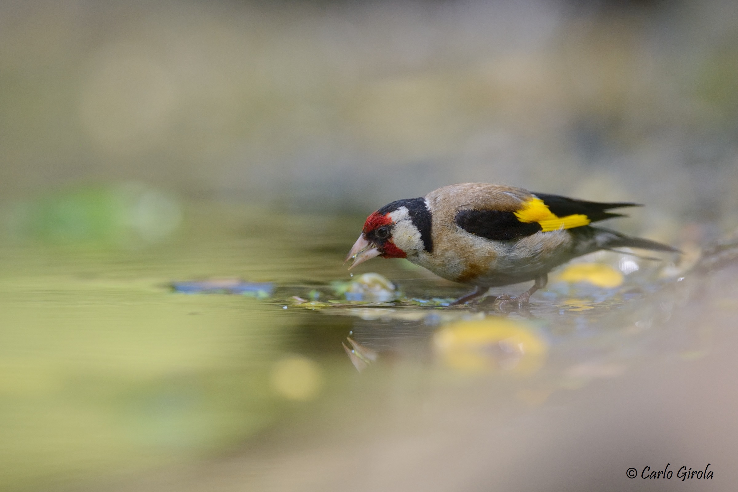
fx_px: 12299
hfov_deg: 3.4
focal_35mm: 600
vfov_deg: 2.3
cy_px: 246
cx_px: 369
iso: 2500
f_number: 4
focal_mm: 600
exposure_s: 1/1250
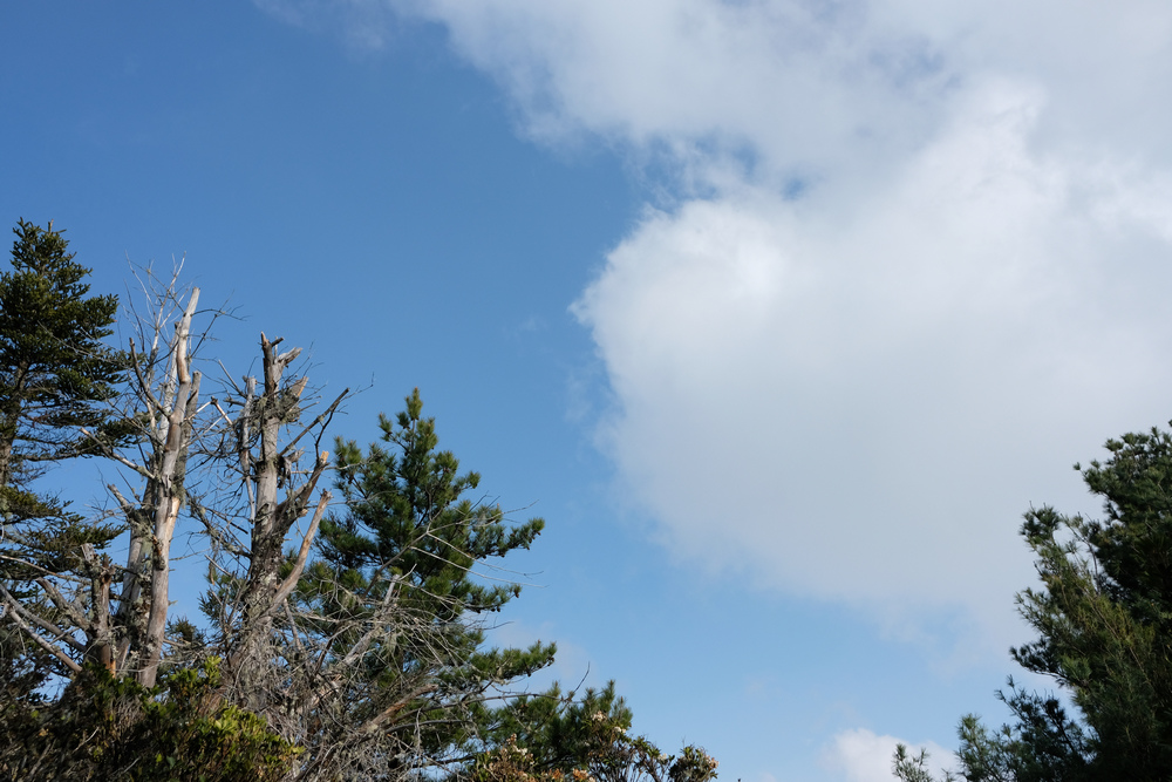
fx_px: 1140
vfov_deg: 37.9
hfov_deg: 54.4
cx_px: 586
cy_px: 391
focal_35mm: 35
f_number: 5.6
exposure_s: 1/3500
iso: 640
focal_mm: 23
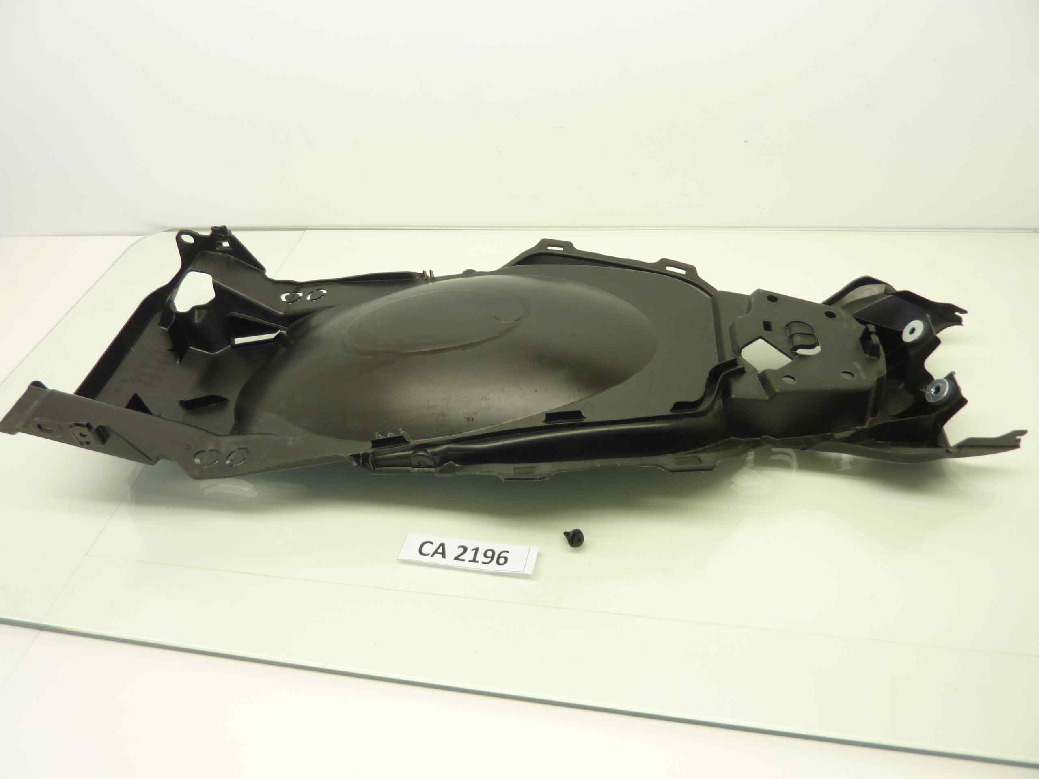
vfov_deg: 54.9
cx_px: 520
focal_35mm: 25
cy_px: 390
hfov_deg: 69.4
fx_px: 750
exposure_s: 1/15
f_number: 3.3
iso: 80
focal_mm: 4.1
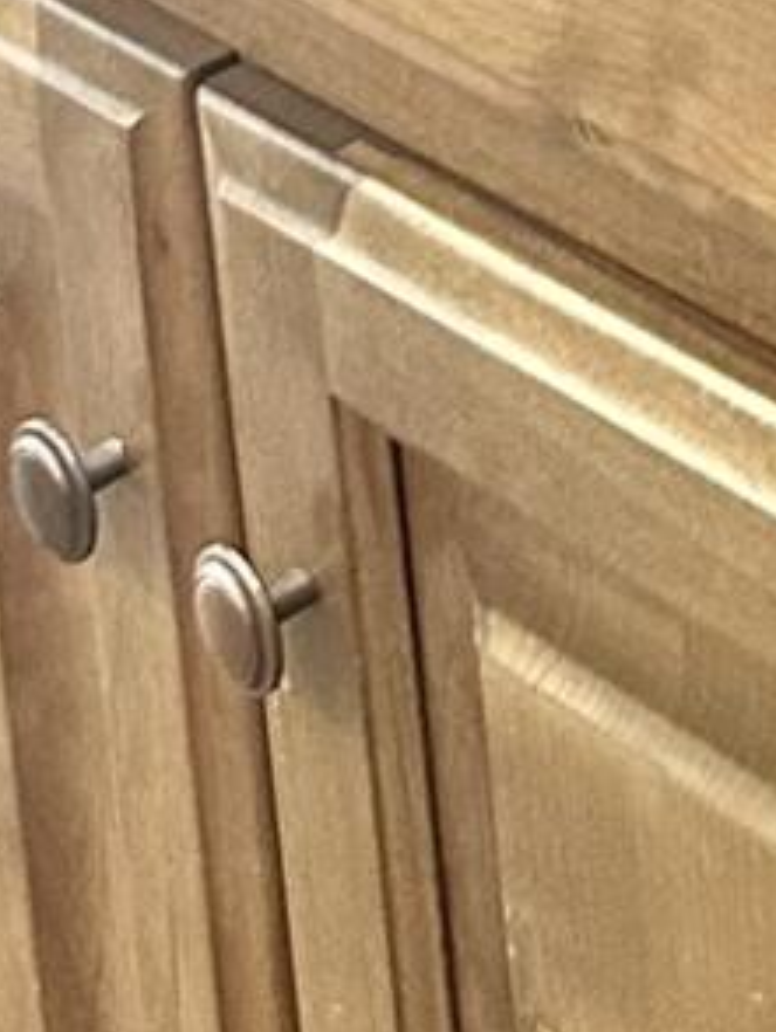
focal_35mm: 163
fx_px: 4865
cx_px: 1879
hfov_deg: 8.3
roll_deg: +0.6
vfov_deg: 10.2
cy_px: -1622
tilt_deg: -11.0
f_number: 1.78
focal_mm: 6.86
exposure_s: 1/60
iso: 320
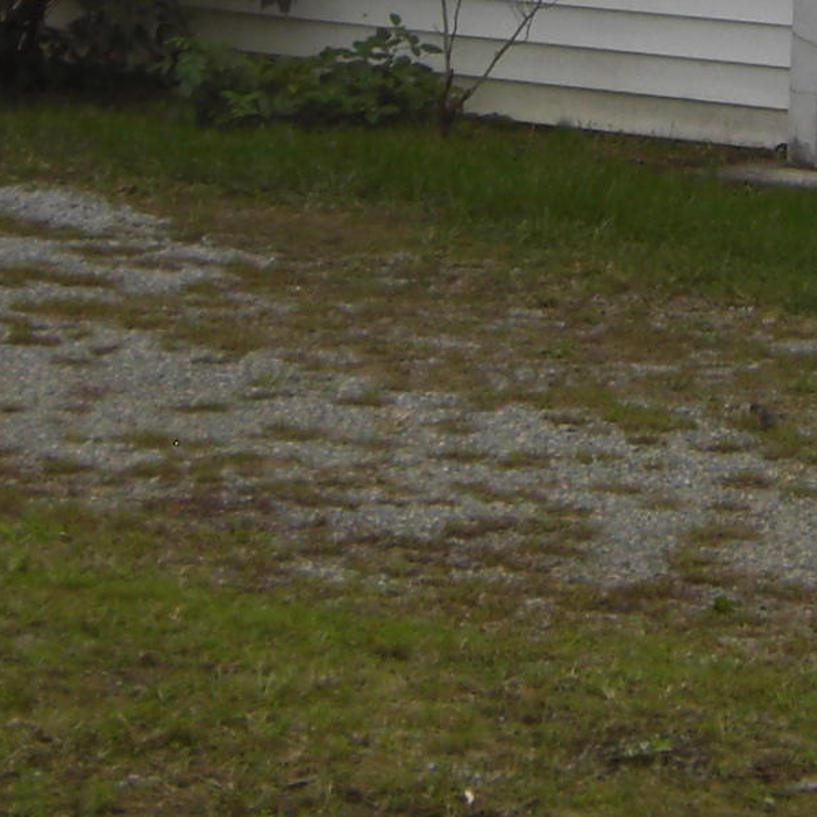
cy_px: -211
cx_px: 794
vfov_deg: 10.2
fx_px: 4486
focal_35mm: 168
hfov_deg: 10.3
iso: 64
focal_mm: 6.2
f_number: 2.7
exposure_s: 1/320
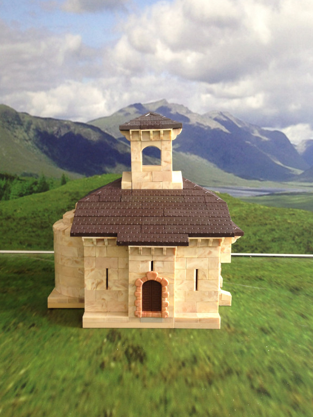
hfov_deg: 41.8
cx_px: 155
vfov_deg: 54.0
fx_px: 410
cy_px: 205
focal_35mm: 34
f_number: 2.4
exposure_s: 1/24
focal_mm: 4.12
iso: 64
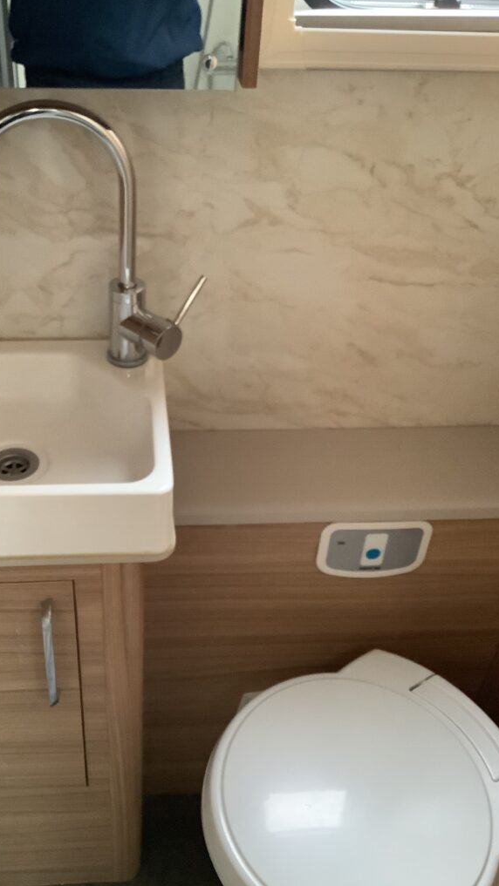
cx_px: 182
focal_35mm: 34
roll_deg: -1.2
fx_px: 800
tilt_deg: -39.0
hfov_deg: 34.4
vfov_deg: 58.0
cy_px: 441
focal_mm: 3.3
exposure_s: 1/40
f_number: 2.4
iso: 400
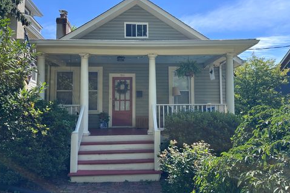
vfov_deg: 49.6
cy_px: 96
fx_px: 209
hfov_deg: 69.4
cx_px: 142
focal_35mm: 26
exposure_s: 1/1587
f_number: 1.78
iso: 80
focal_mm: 6.86
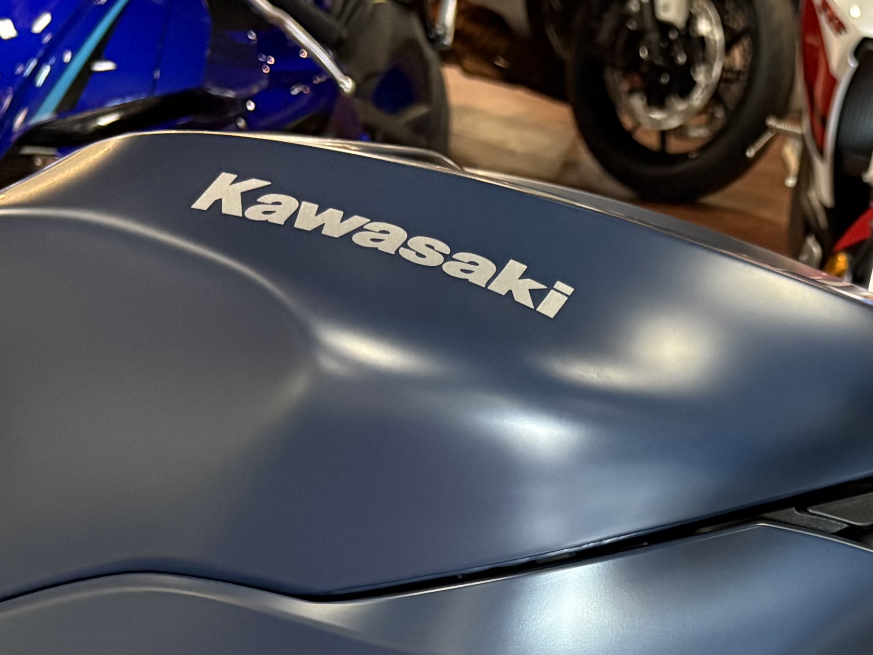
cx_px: 854
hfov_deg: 23.0
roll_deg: +2.0
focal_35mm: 82
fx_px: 2068
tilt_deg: -29.6
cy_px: 801
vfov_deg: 17.1
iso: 400
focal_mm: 5.96
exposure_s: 1/60
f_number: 1.6
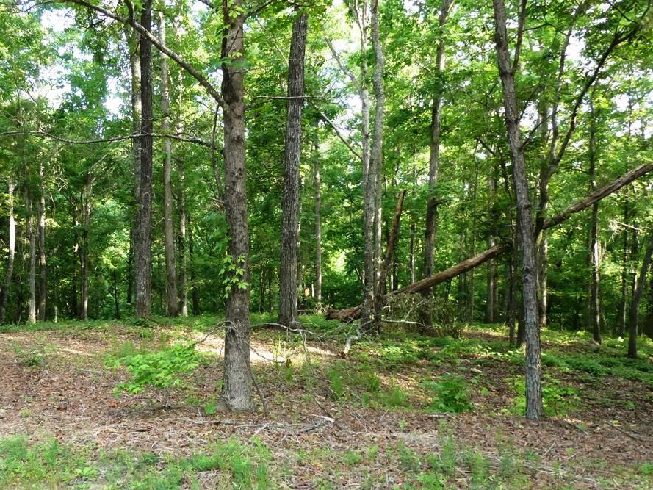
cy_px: 290
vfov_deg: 40.6
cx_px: 195
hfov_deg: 51.2
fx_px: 660
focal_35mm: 35
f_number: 3.3
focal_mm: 4.3
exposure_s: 1/125
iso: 320
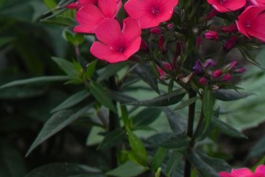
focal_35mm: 1074
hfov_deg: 1.9
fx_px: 7905
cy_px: -39
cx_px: 122
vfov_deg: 1.3
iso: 160
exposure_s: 1/125
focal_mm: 97.8
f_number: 5
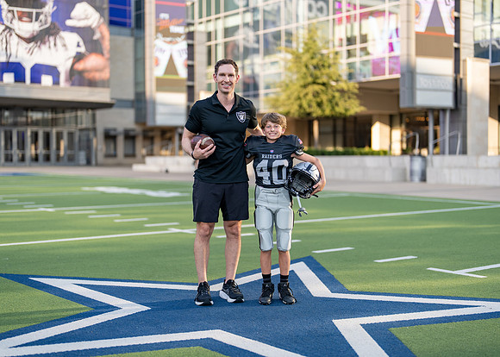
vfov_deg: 27.0
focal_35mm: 52
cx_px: 250
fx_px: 744
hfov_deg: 37.2
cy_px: 178
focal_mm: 50
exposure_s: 1/2500
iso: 100
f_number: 1.2
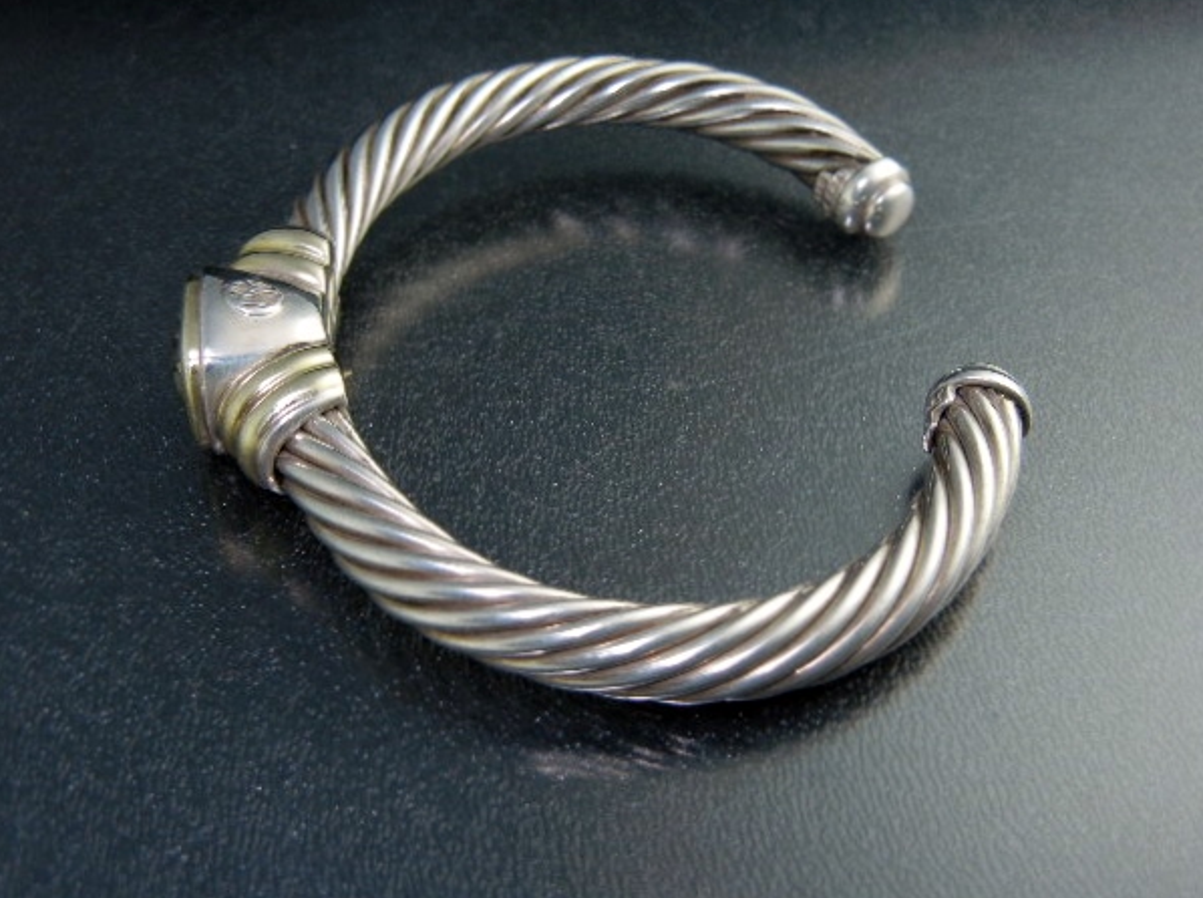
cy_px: 421
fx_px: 1665
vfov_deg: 30.2
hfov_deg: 39.7
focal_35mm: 48
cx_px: 630
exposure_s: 1/30
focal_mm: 8.1
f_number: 3.8
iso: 200
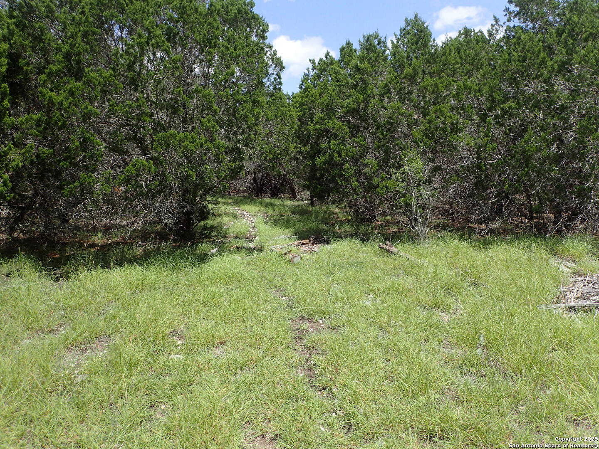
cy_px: 224
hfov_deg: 69.4
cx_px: 300
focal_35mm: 25
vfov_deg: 54.9
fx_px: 433
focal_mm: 4.5
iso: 100
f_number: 2.8
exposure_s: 1/1000
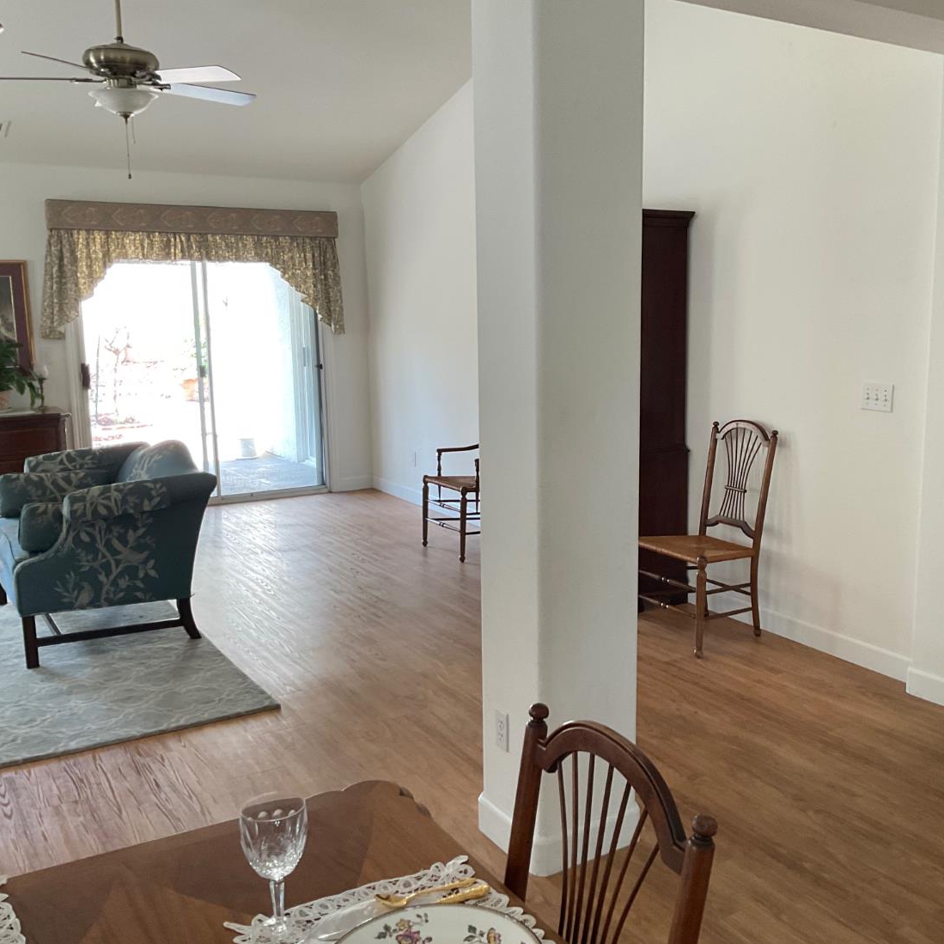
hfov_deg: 46.8
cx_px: 592
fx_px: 1080
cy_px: 470
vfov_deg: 47.2
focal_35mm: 35
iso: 64
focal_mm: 3
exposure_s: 1/60
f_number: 1.8
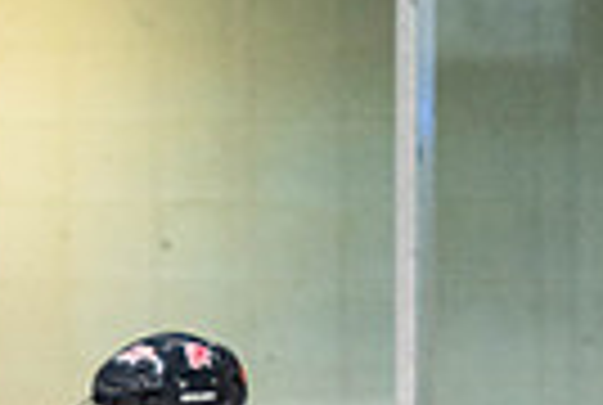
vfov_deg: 1.9
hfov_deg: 2.9
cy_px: 875
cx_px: -10
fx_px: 11936
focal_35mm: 711
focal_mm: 135
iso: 2000
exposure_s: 1/640
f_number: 2.8
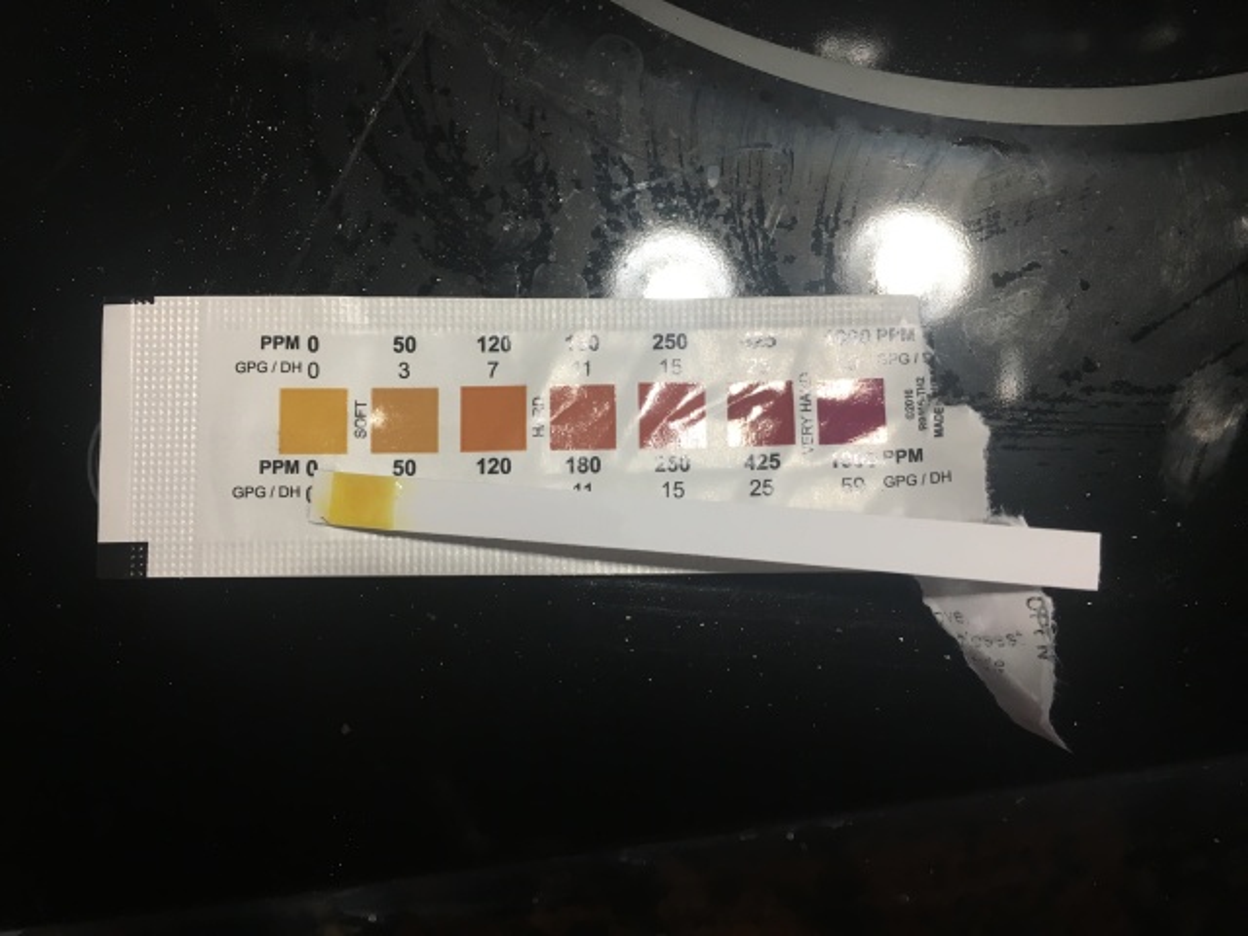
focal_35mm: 29
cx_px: 624
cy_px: 468
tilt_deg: -86.0
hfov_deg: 61.7
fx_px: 1046
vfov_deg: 48.2
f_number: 2.2
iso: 50
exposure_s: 1/30
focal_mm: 4.15
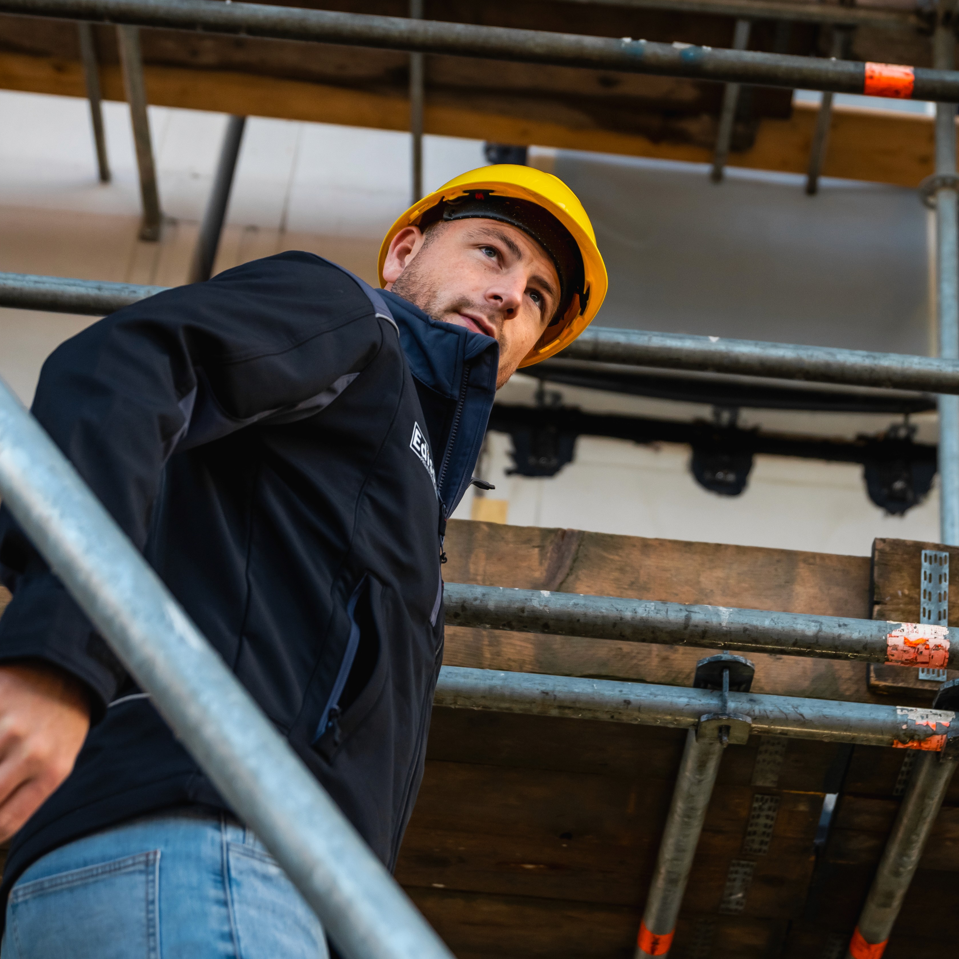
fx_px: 2382
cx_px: 602
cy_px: 417
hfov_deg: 22.7
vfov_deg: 22.7
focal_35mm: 76
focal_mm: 43
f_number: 2.8
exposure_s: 1/800
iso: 640
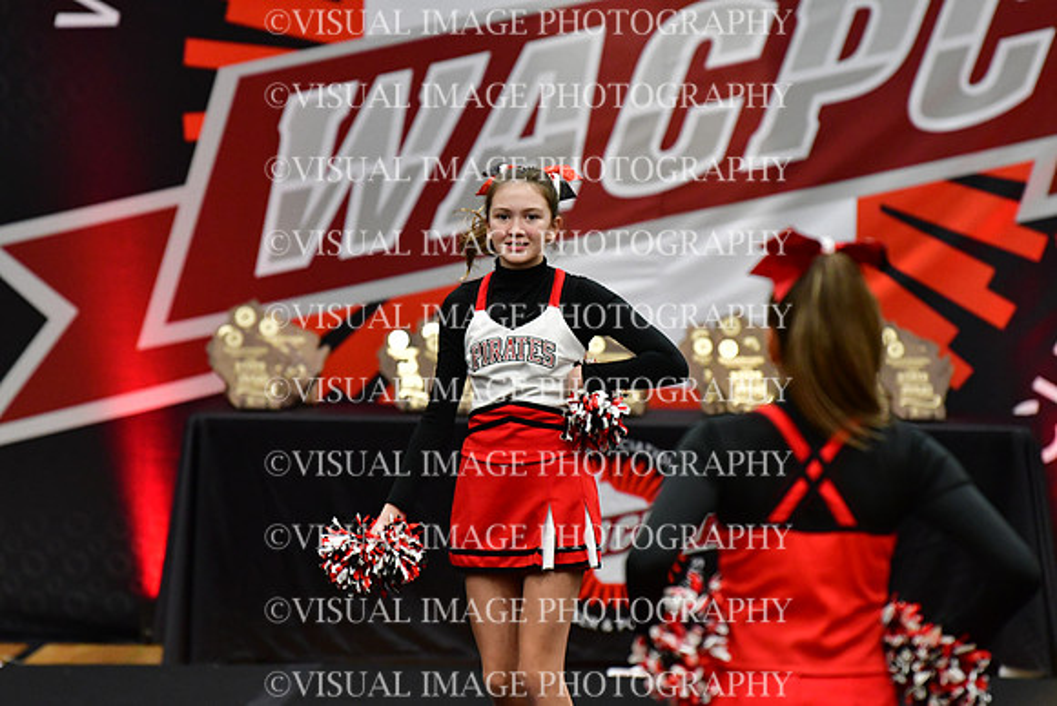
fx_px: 8810
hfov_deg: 6.9
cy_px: 353
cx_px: 528
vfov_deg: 4.6
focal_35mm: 300
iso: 4000
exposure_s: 1/500
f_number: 3.5
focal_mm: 200
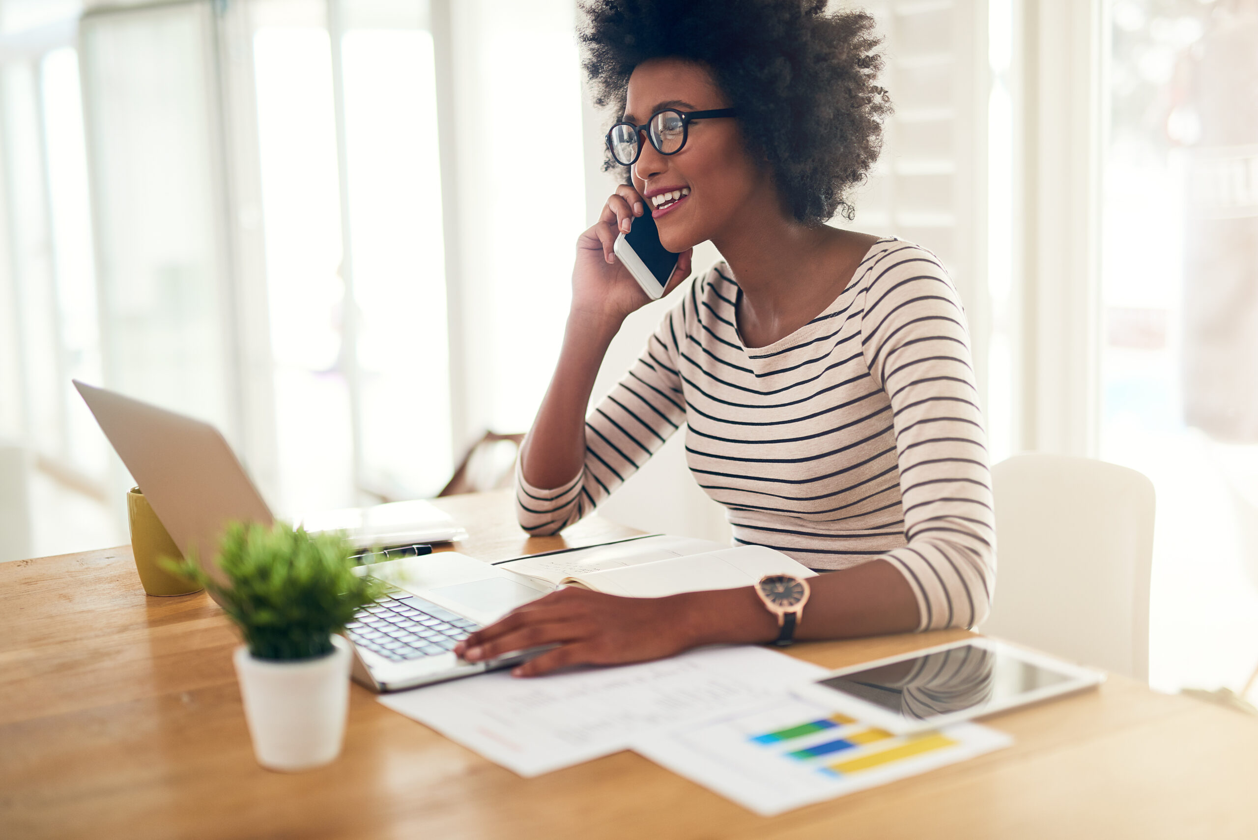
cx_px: 629
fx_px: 1748
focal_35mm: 50
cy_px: 420
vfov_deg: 27.0
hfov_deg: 39.6
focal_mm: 50
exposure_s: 1/640
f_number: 1.6
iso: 200
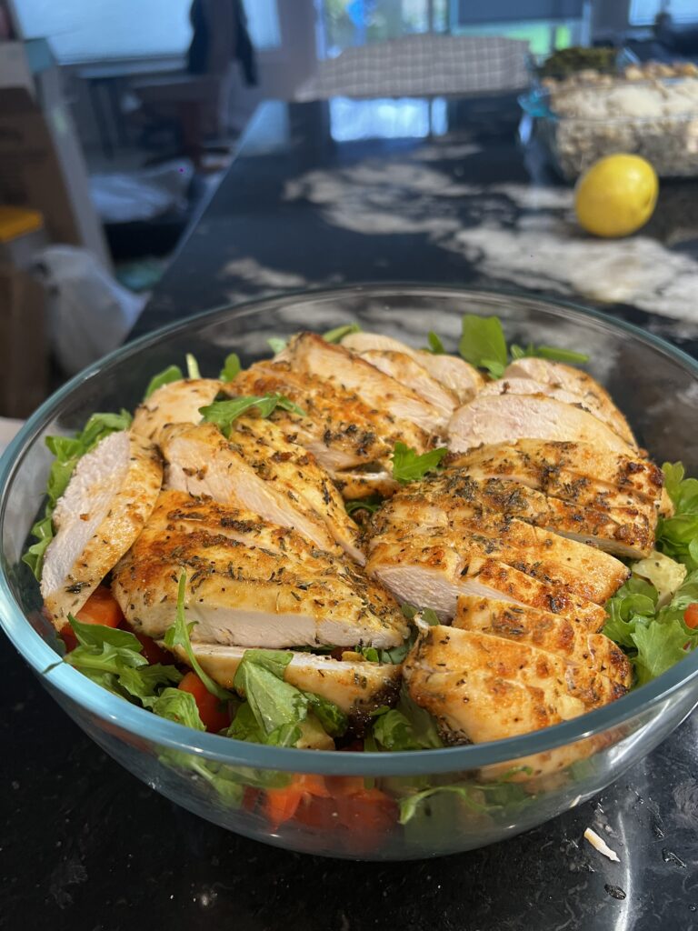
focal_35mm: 26
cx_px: 349
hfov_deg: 53.1
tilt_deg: -35.7
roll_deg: +5.1
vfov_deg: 67.3
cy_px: 466
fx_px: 699
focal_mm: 5.7
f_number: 1.5
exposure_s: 1/60
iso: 200
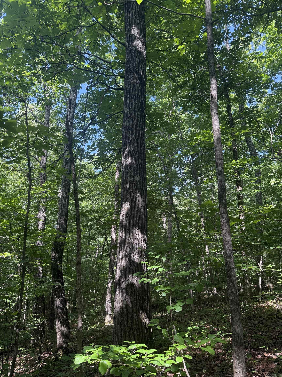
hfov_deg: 56.8
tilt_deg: +12.6
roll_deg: -2.3
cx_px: 141
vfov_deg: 71.6
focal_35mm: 24
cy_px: 188
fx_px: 261
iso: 100
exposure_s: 1/299
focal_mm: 6.76
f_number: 1.78
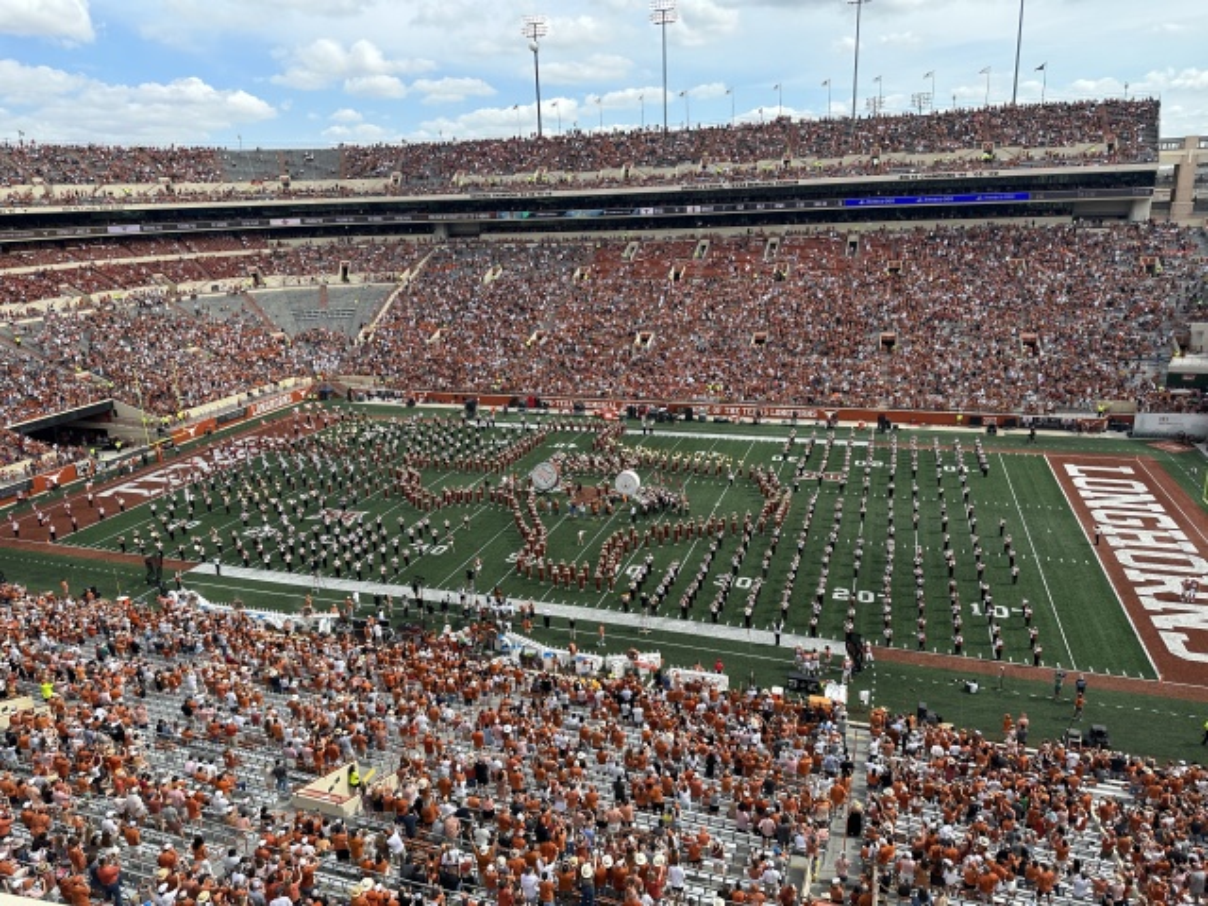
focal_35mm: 24
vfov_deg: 56.8
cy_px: 453
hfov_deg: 71.6
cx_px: 604
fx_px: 838
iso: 80
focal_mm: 6.86
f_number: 1.78
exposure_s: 1/2660
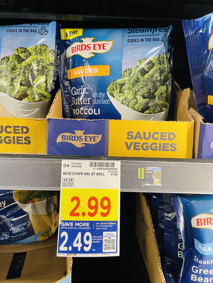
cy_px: 142
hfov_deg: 53.1
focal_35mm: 26
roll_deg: -0.9
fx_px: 213
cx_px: 106
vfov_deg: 67.3
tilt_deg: -6.2
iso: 100
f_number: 1.6
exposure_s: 1/60
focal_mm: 4.2
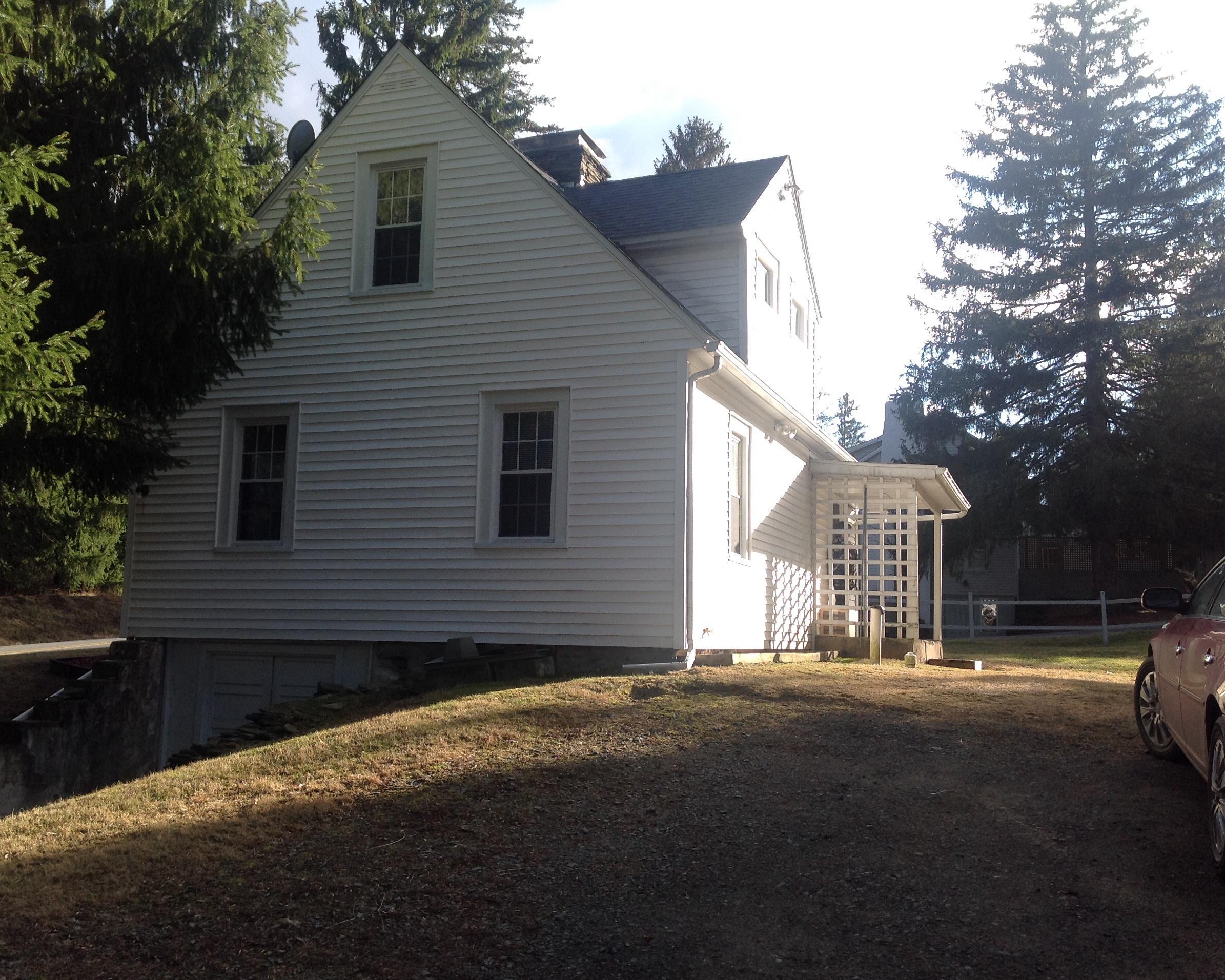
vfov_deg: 40.1
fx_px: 1341
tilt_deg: +5.8
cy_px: 495
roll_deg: -1.6
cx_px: 567
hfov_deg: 49.0
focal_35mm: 37
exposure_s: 1/480
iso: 50
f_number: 2.4
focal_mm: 4.28
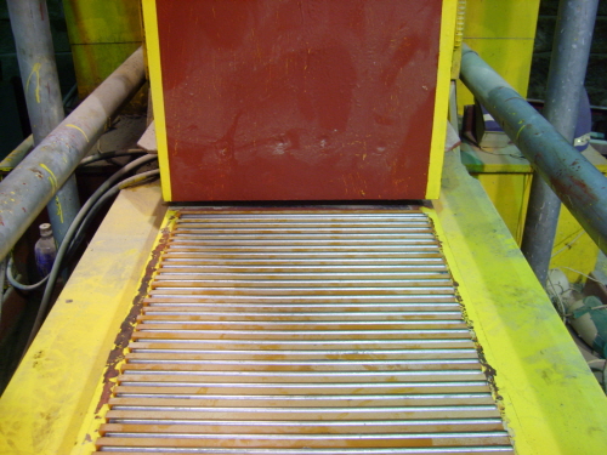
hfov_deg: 52.6
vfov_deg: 40.7
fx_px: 614
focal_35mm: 35
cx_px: 304
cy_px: 228
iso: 123
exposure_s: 1/2
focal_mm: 7.4
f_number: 2.8
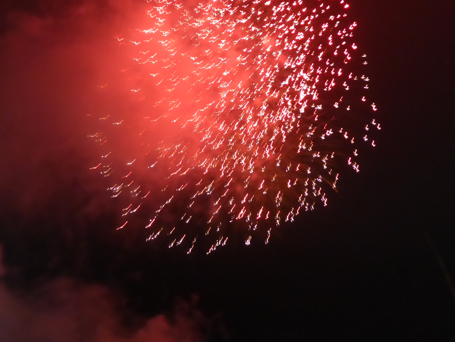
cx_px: 208
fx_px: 526
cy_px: 90
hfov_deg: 46.7
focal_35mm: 40
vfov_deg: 35.3
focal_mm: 4.3
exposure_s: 1/4
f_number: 3.3
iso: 500
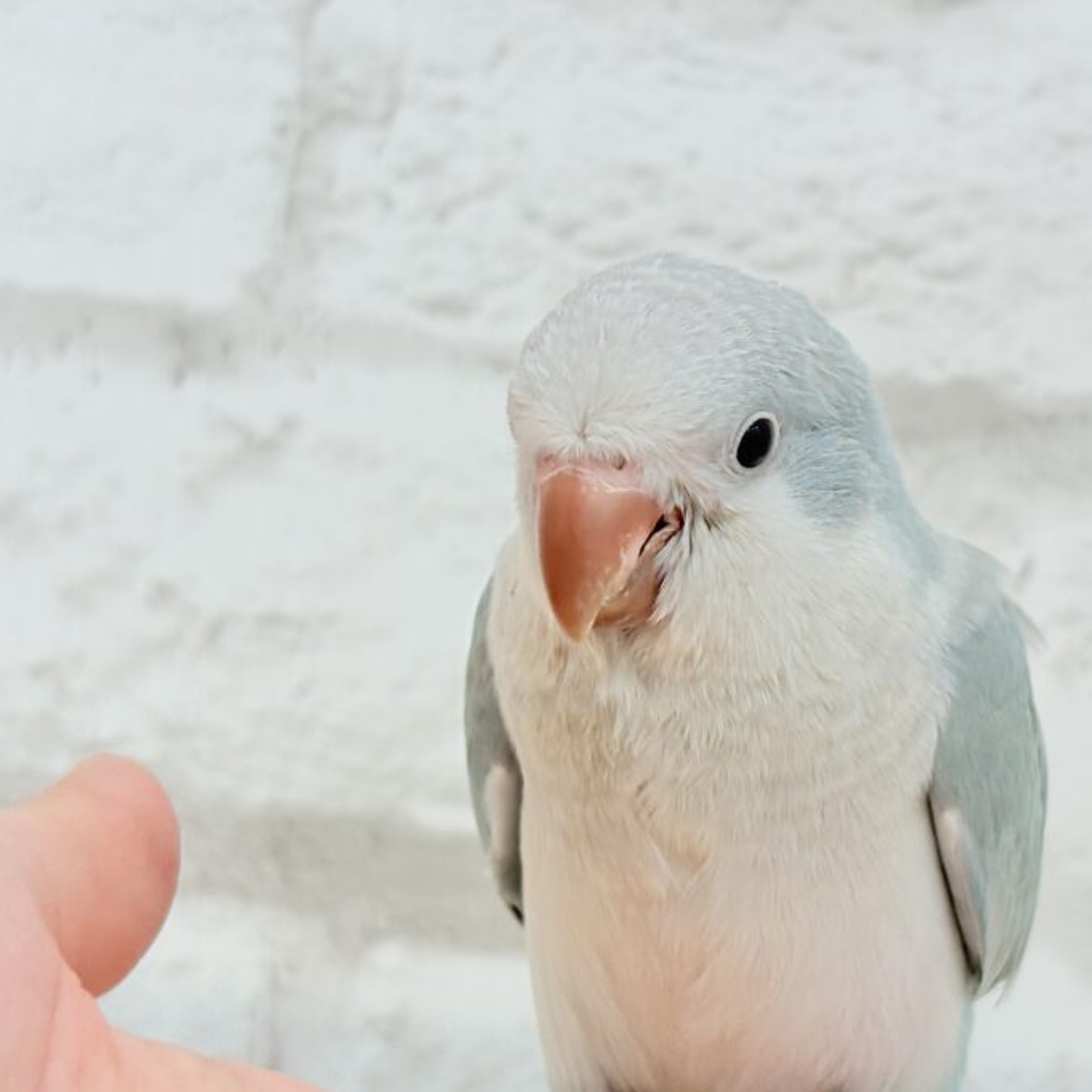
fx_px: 2891
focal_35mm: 81
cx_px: 760
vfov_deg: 21.4
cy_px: 471
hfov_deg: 21.3
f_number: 1.6
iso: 64
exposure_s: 1/100
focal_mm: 5.96
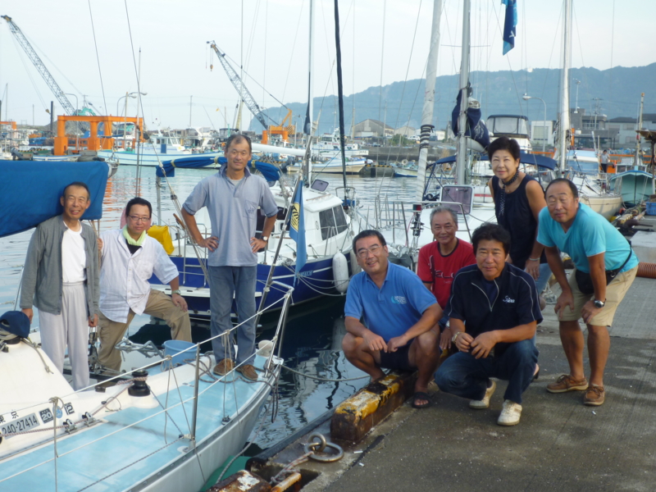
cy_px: 246
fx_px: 948
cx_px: 328
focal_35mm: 50
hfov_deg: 38.2
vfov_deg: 29.1
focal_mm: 8.8
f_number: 4.3
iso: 80
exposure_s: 1/125
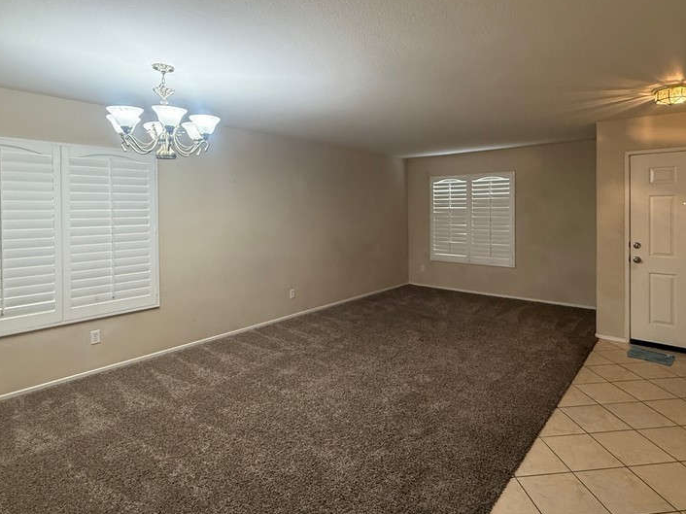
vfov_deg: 65.5
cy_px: 215
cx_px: 377
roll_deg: +0.8
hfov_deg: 81.5
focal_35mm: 20
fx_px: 396
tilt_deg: +0.4
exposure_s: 1/120
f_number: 2.2
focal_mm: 2.22
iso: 500
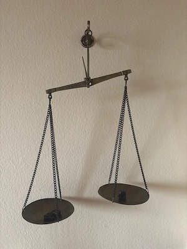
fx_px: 187
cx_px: 94
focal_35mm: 26
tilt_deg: -3.8
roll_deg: -0.1
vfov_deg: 67.3
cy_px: 124
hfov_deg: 53.1
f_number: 1.6
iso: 400
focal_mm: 5.96
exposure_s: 1/50
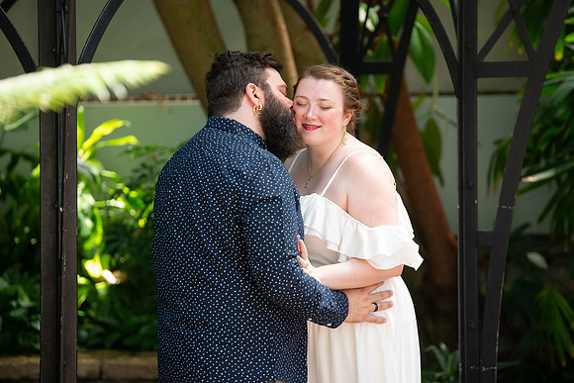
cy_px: 192
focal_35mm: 206
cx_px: 287
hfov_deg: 10.0
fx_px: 3288
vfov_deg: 6.7
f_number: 4
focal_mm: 200
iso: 640
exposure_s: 1/200
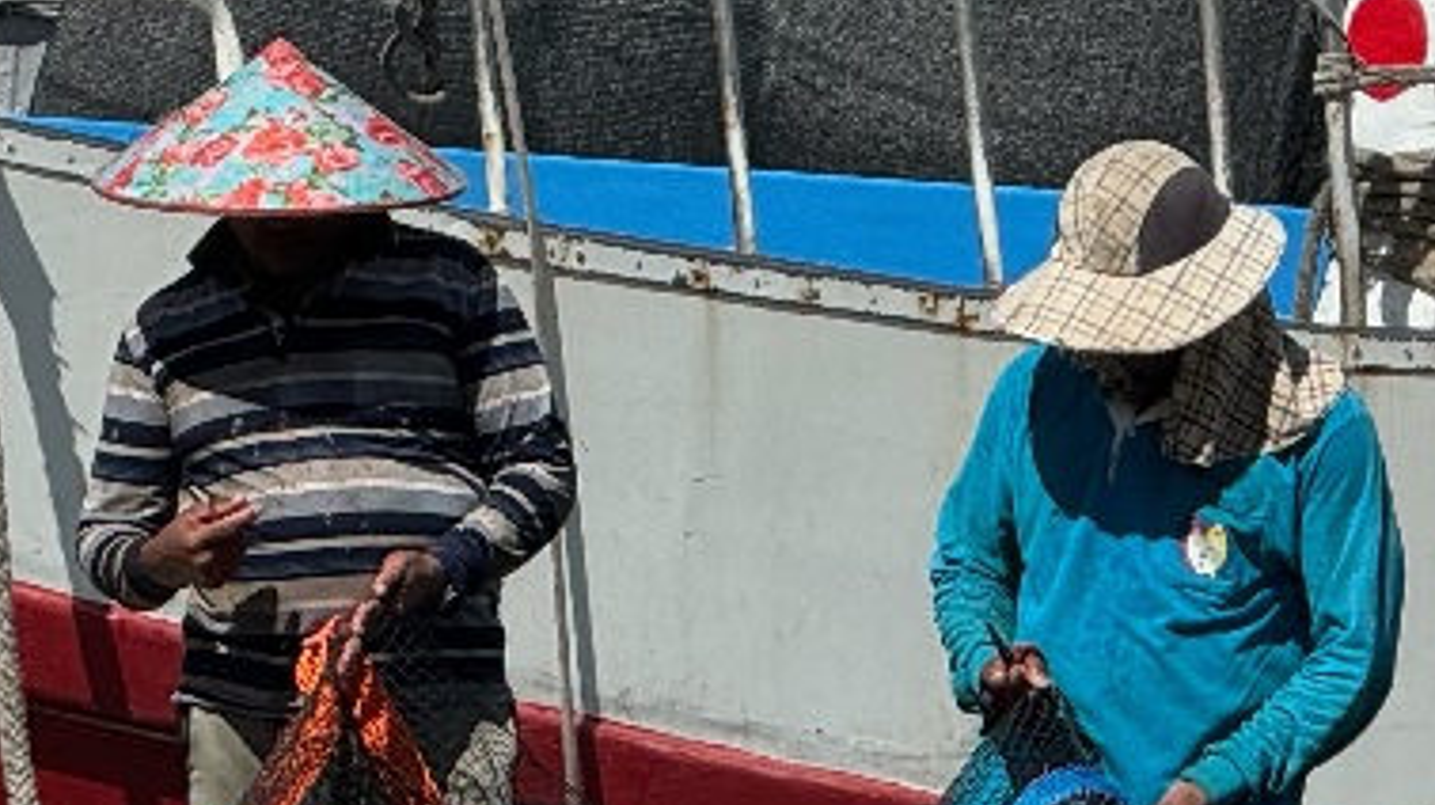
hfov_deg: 4.9
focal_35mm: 443
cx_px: 1439
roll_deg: -0.3
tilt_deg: +1.5
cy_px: -444
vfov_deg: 2.7
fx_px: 16844
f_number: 2.8
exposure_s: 1/2212
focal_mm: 15.66
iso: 50
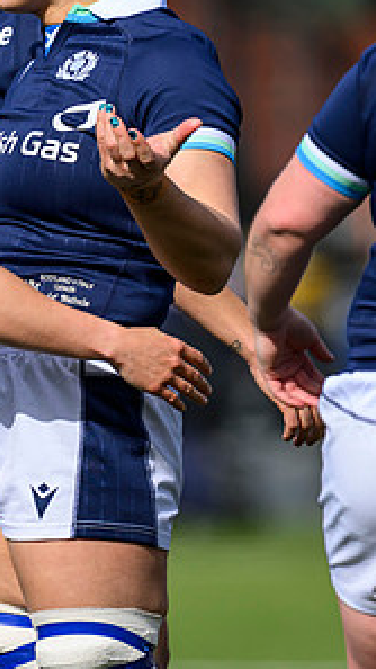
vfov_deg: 1.8
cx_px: -6
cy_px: 273
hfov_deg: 1.0
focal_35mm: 1196
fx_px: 21204
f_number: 4
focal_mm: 400
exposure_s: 1/3200
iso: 320
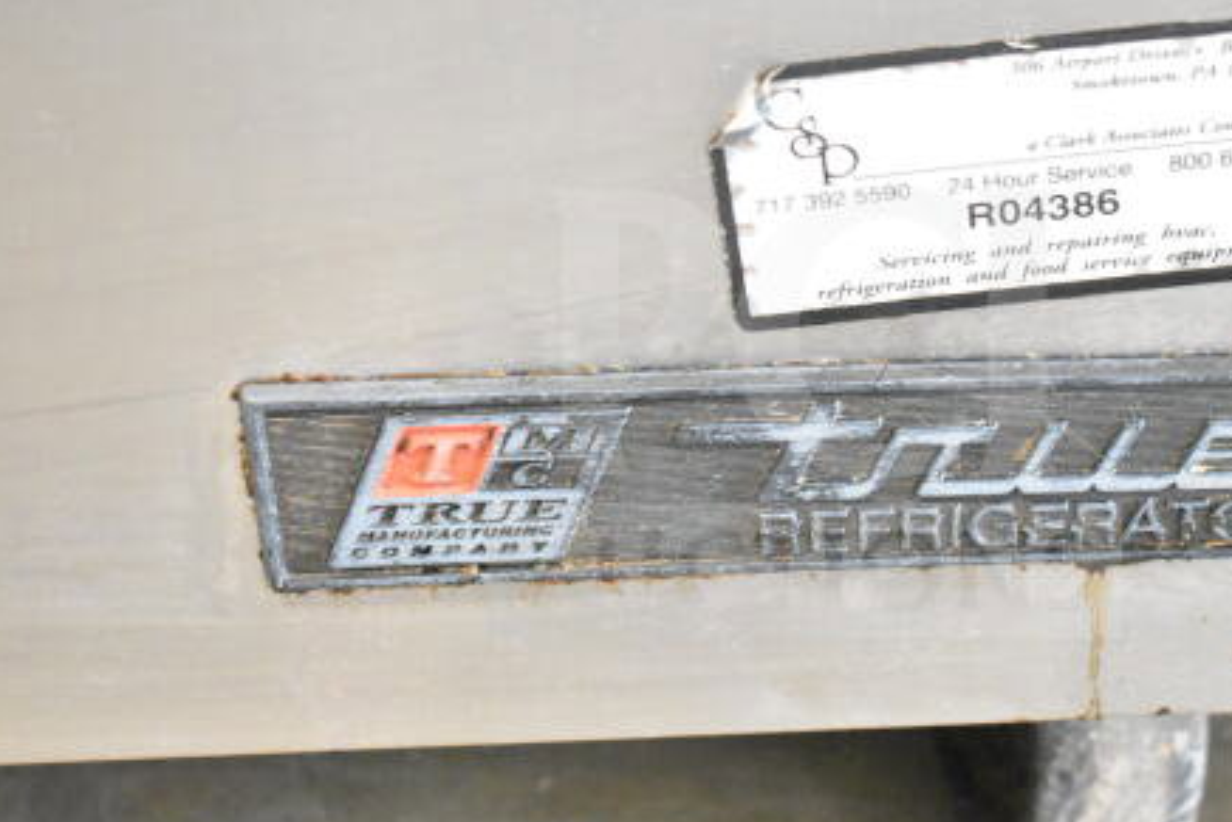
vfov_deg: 16.3
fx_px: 2875
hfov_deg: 24.1
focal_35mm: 84
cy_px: 414
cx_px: 802
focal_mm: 40
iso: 10000
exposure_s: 1/60
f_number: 5
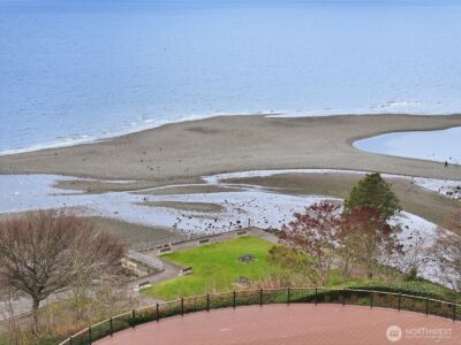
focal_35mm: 70
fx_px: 932
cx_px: 230
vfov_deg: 21.0
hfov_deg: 27.8
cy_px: 172
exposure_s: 1/640
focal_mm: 19.4
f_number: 2.8
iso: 100
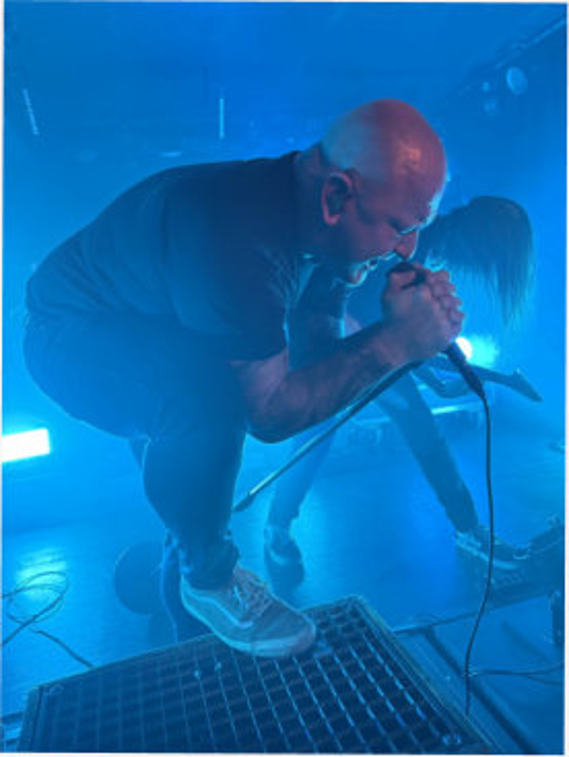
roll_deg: +6.3
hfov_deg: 56.9
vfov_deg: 71.5
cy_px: 378
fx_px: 525
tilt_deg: -5.9
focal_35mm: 24
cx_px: 284
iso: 800
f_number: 1.78
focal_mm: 6.76
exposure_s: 1/60
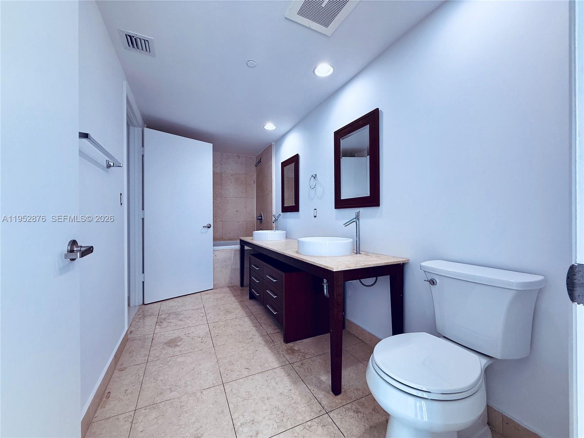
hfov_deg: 102.1
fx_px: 236
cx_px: 292
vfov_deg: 85.7
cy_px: 219
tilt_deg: -0.1
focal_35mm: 14
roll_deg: +0.0
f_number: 2.2
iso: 125
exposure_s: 1/120
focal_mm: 2.22
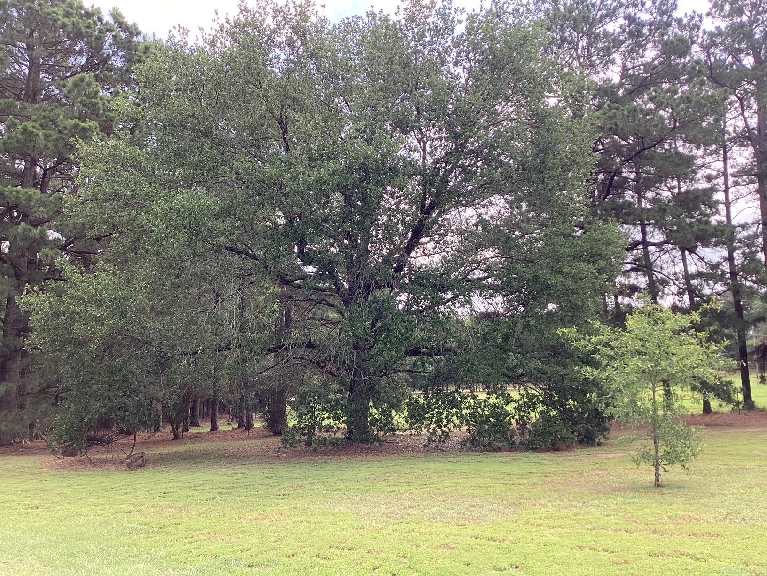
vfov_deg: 45.4
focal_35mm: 31
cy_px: 288
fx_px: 687
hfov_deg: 58.4
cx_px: 384
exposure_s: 1/238
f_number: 2.4
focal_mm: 3.3
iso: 25
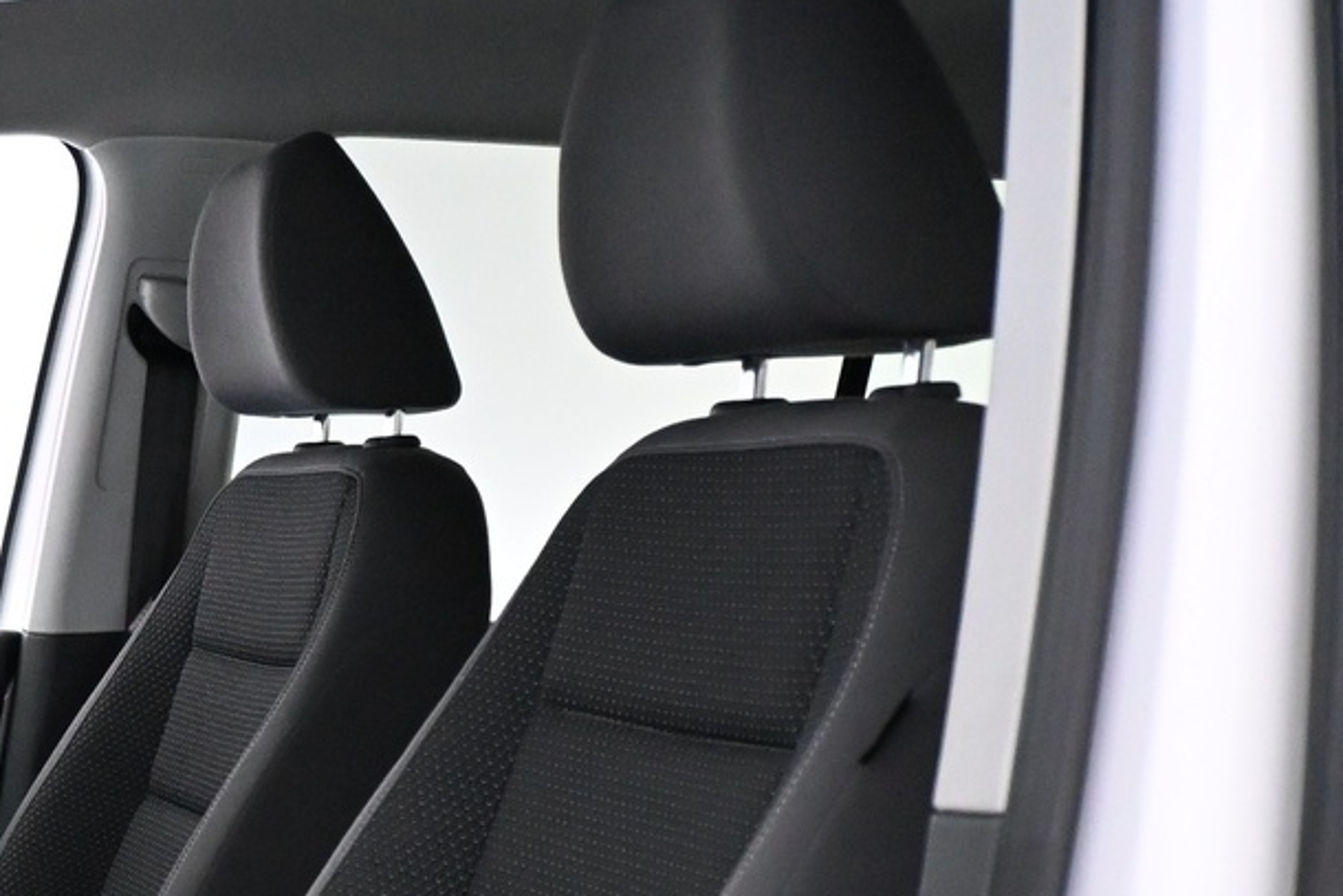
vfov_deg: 18.3
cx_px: 26
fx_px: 2599
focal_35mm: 70
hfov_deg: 27.4
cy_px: 1132
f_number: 3.5
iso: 4000
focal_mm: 17.5
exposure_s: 1/60
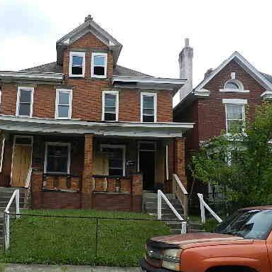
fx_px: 302
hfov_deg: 46.9
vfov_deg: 48.4
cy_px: 147
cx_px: 73
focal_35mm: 34
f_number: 4
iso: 160
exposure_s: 1/640
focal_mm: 4
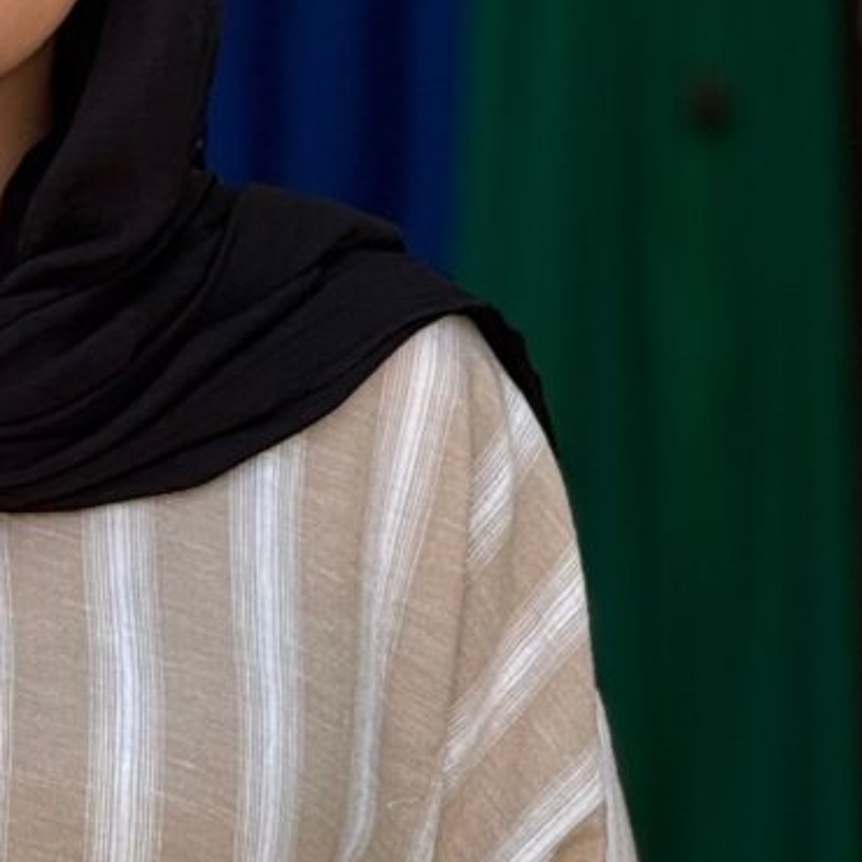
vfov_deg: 3.8
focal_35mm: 459
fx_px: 12931
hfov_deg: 3.8
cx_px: -112
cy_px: 1065
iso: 50
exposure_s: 1/231
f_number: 2.8
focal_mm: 15.66
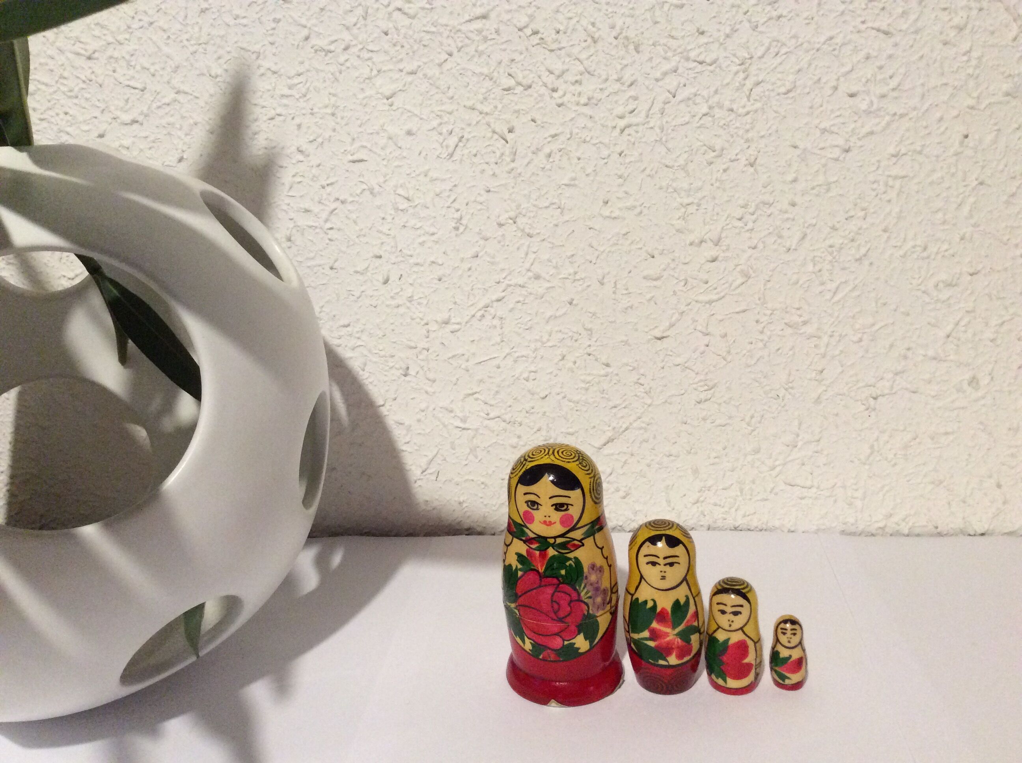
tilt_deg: -13.9
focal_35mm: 32
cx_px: 511
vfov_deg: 44.1
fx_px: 943
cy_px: 382
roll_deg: +4.2
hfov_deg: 56.9
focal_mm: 3.3
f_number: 2.4
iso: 250
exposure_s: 1/20
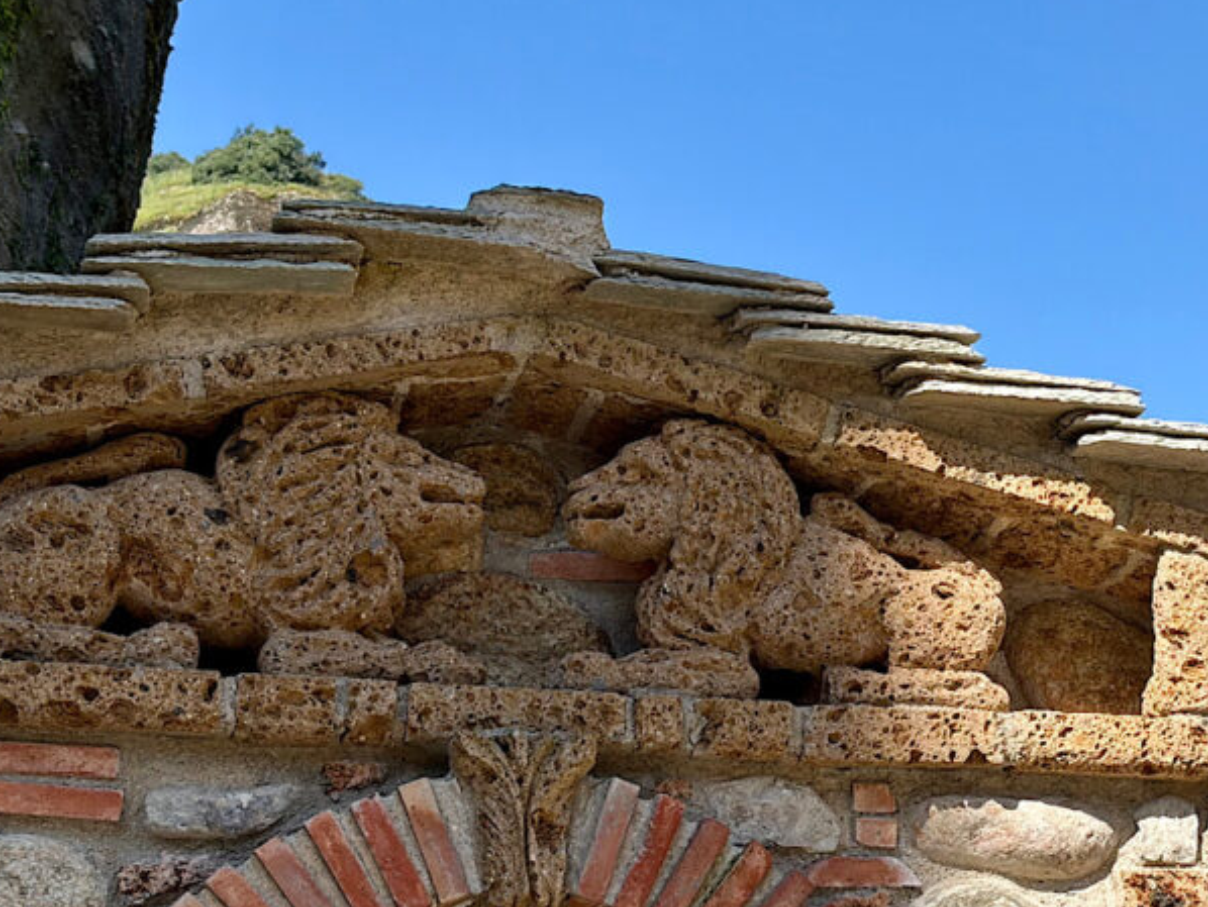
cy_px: 618
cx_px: 925
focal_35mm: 89
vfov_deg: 16.6
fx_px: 3107
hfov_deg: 21.8
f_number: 1.6
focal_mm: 5.96
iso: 32
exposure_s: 1/1754
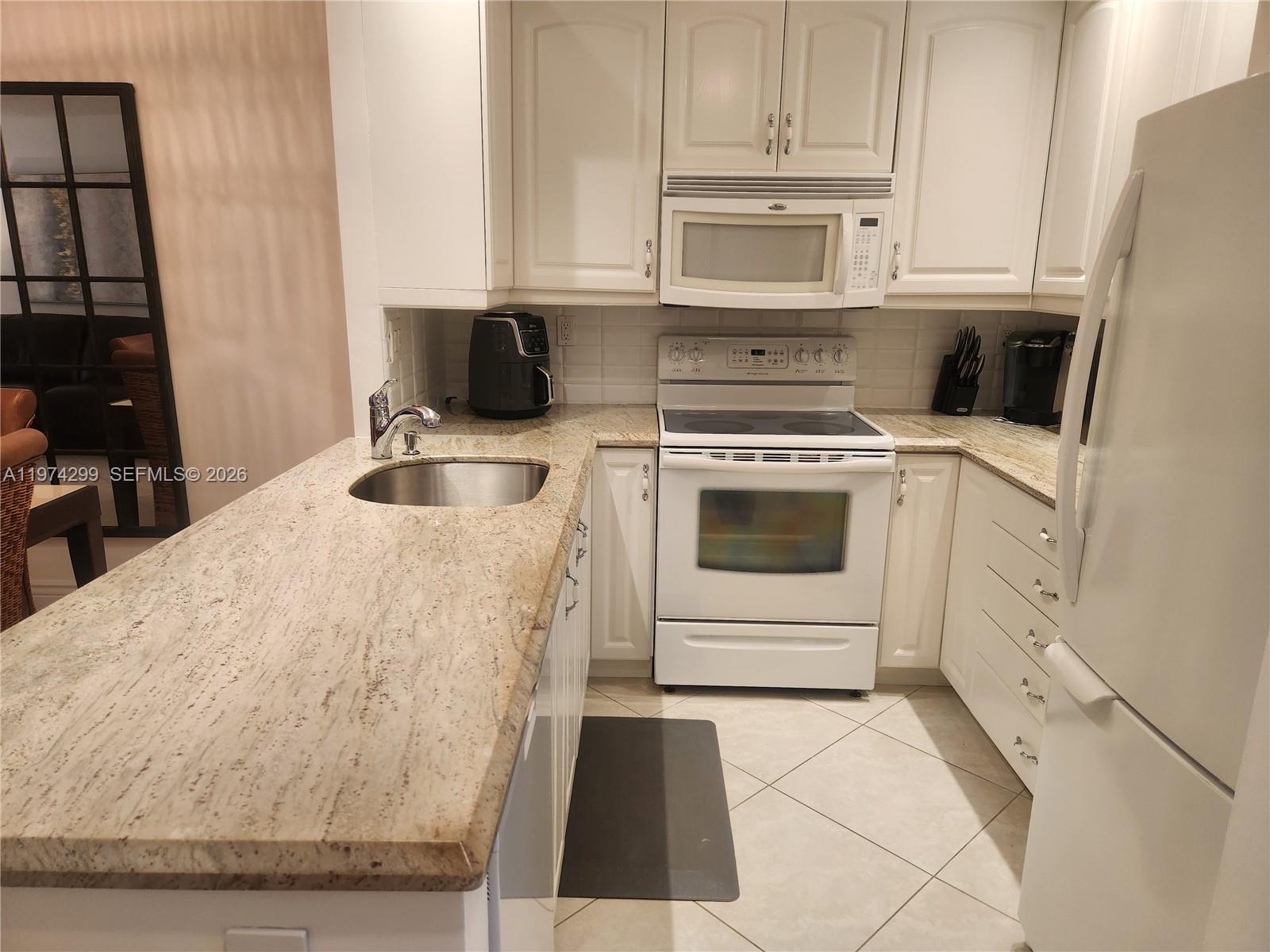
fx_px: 844
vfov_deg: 58.9
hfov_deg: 73.9
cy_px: 476
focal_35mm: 23
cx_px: 635
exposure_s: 1/120
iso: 125
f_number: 1.8
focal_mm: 5.4
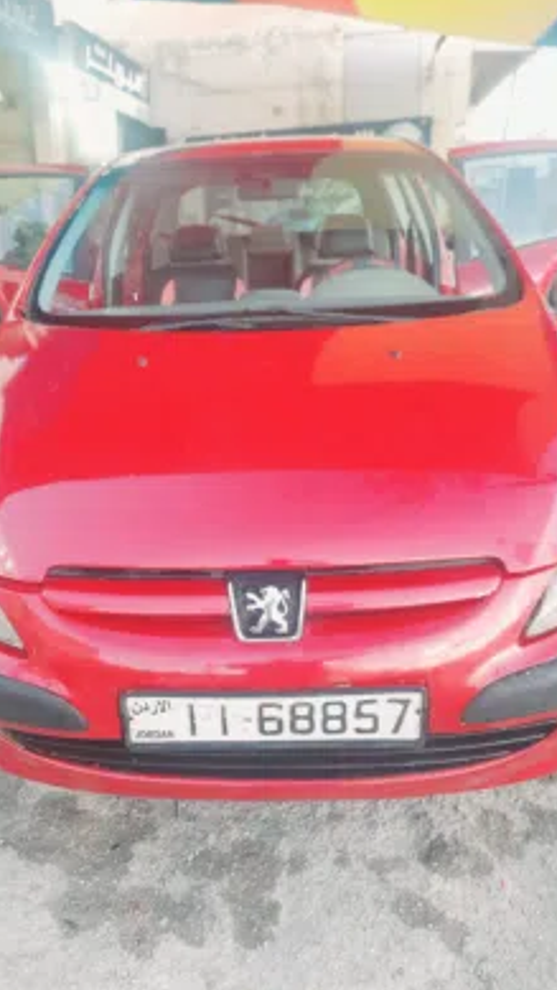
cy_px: 494
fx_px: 735
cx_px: 257
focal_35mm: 28
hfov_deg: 41.5
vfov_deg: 67.9
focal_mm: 4.6
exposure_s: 1/50
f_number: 2
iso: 400
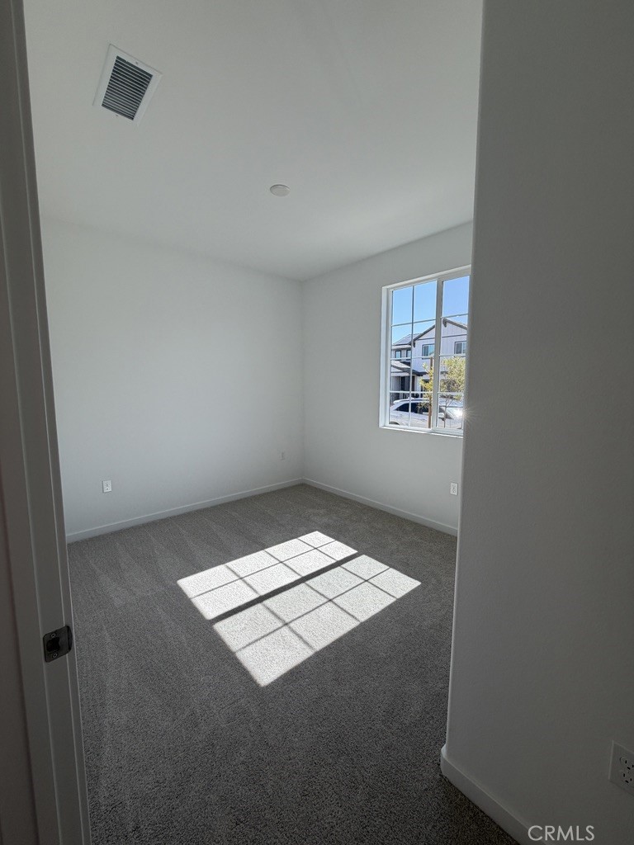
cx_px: 317
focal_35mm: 14
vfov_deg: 102.1
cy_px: 422
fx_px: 342
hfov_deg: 85.7
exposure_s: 1/433
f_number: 2.2
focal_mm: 2.22
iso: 64
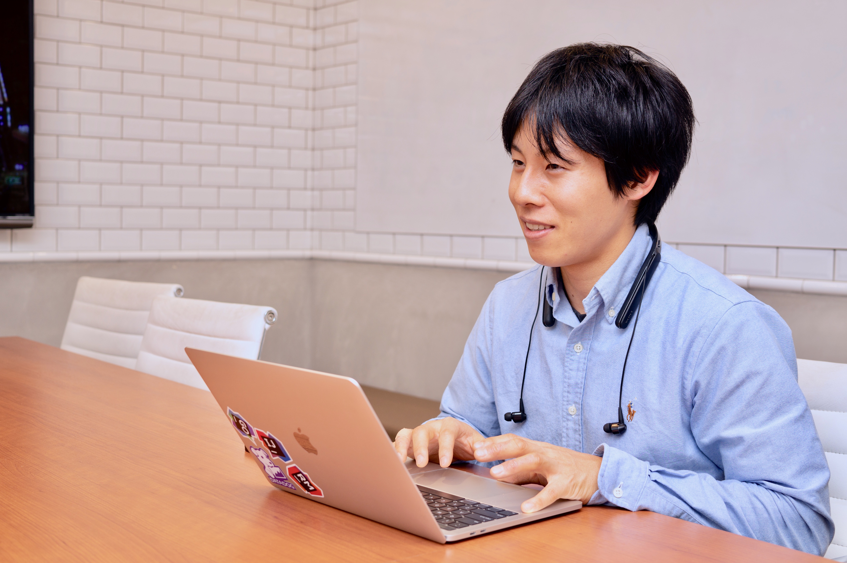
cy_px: 282
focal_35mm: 45
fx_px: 1058
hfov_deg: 43.6
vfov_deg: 29.8
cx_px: 424
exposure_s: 1/60
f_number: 3.5
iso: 100
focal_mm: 30
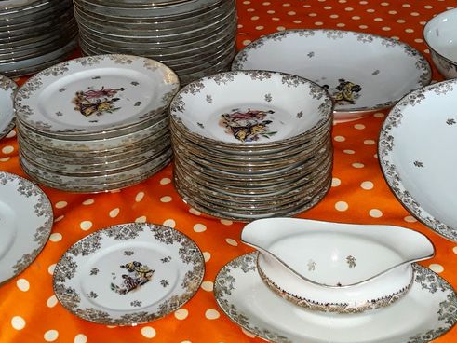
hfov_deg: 34.8
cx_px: 181
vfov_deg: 26.4
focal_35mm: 55
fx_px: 726
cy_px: 119
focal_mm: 3.71
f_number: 1.7
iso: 100
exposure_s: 1/50
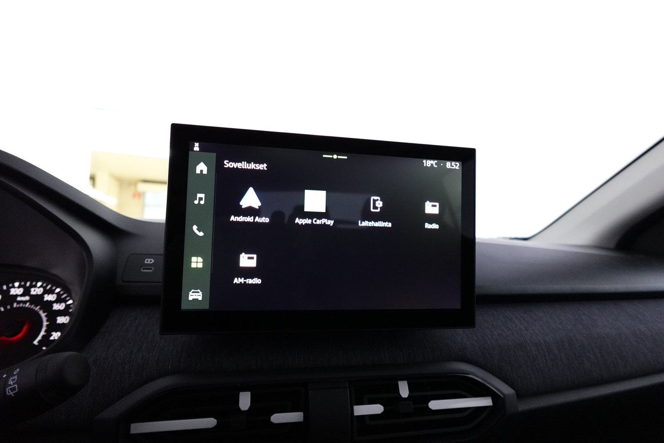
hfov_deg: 84.0
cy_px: 222
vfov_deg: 61.9
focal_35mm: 20
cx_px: 332
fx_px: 369
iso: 1600
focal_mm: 7.6
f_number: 2
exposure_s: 1/80
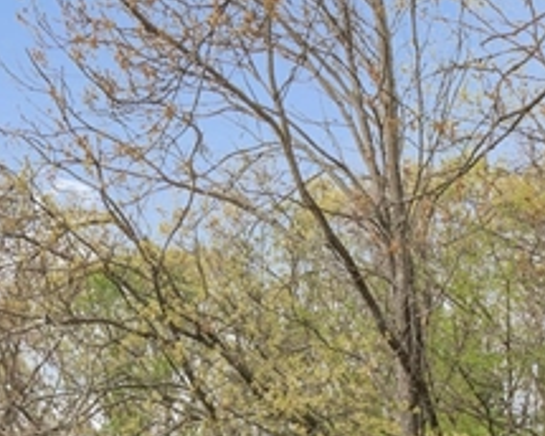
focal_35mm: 67
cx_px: 279
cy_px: 640
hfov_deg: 28.3
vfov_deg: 19.9
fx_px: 1081
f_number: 8
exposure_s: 1/500
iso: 250
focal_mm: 10
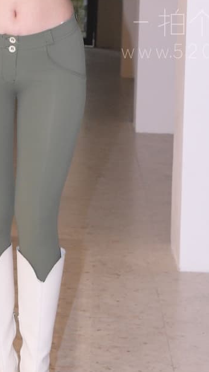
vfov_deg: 15.3
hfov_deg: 8.7
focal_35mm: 138
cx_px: -11
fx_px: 1359
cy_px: 5
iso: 3200
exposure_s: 1/250
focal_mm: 45
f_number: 6.3
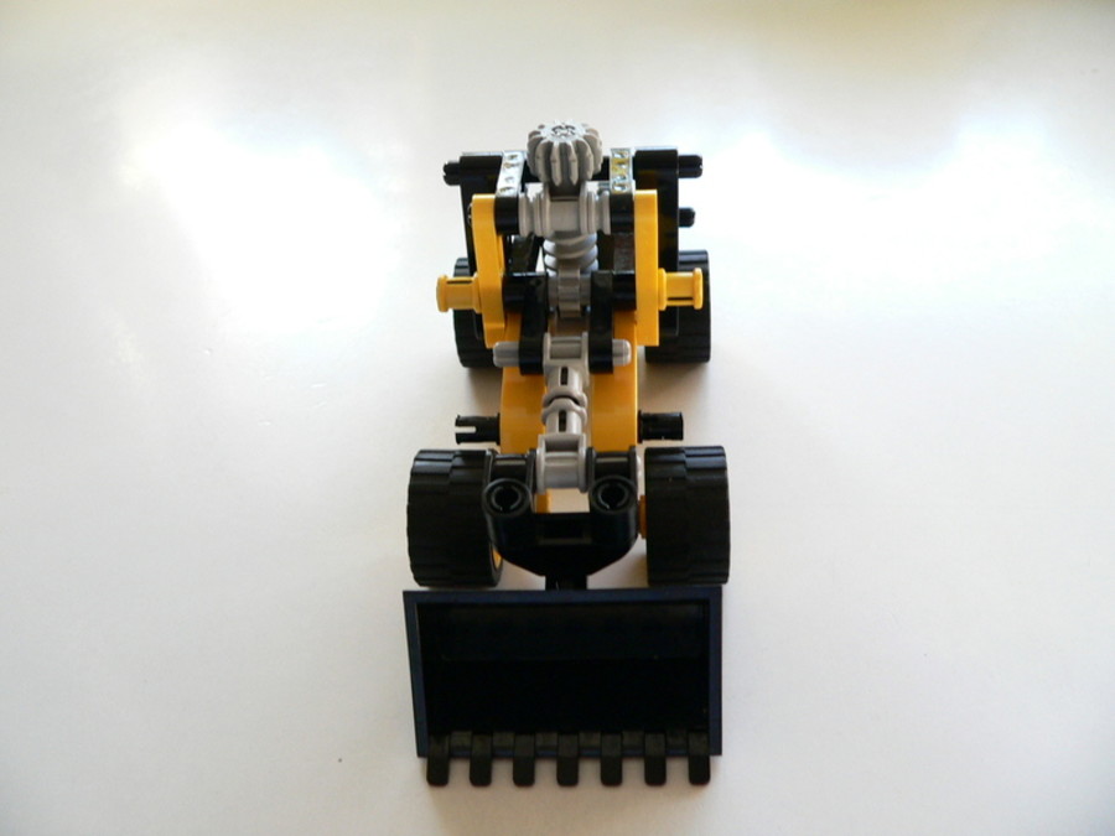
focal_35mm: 36
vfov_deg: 39.7
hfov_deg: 51.4
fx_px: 1160
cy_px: 418
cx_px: 558
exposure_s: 1/30
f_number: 2.8
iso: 200
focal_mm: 6
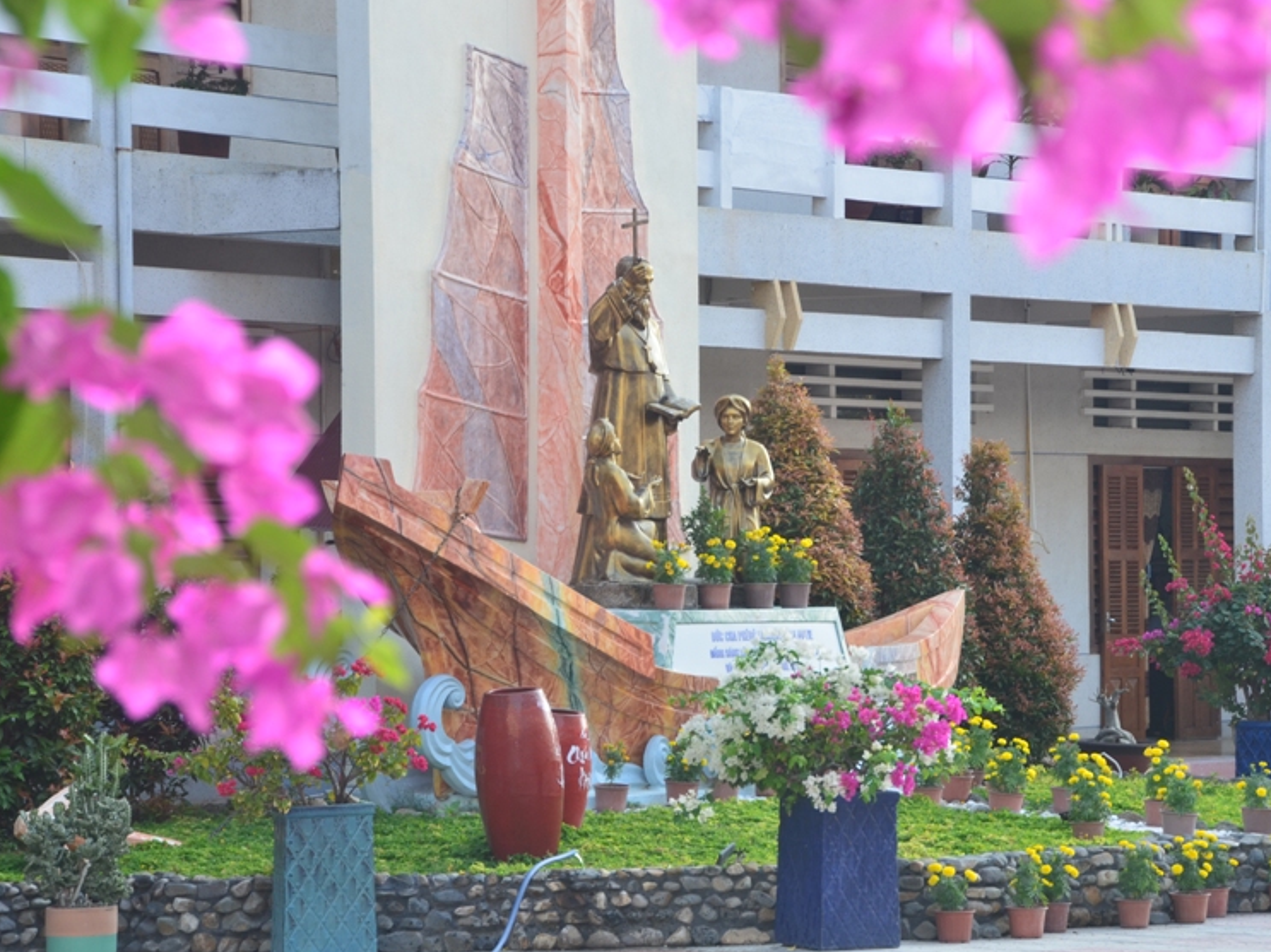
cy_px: 474
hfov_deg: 14.6
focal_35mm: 135
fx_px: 4956
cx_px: 700
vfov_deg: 11.0
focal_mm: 82
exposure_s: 1/80
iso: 320
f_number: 8
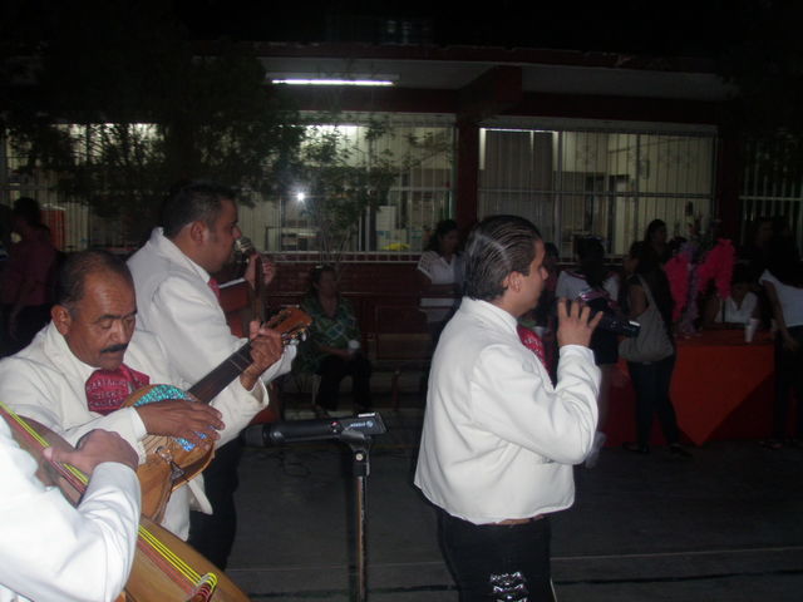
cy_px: 301
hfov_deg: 49.0
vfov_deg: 37.7
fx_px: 881
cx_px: 402
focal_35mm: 38
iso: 160
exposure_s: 1/30
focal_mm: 6.7
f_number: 3.5
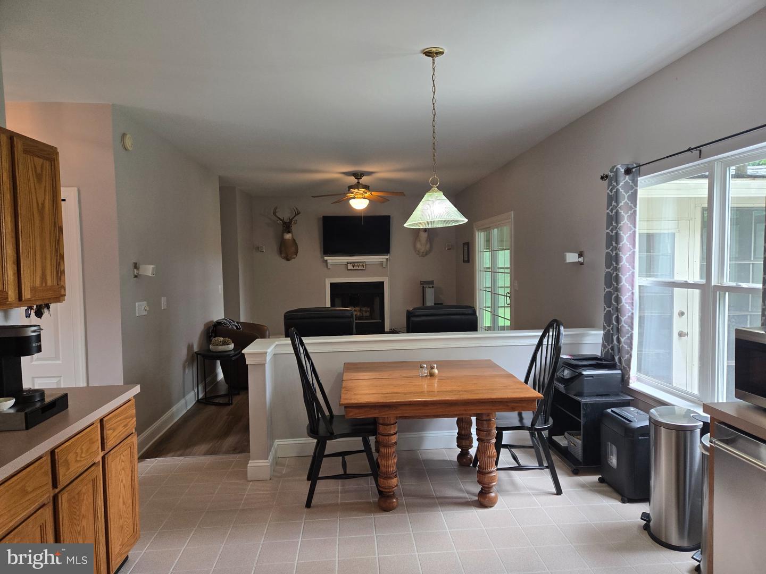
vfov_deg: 58.9
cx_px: 383
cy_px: 287
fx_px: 509
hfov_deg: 73.9
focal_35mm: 23
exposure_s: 1/120
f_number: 1.8
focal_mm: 5.4
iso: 100
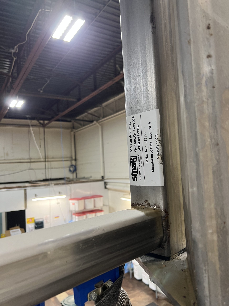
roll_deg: +1.1
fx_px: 229
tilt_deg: +1.7
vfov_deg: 67.3
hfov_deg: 53.1
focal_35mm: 26
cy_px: 153
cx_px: 114
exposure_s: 1/60
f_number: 1.5
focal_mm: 5.7
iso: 100
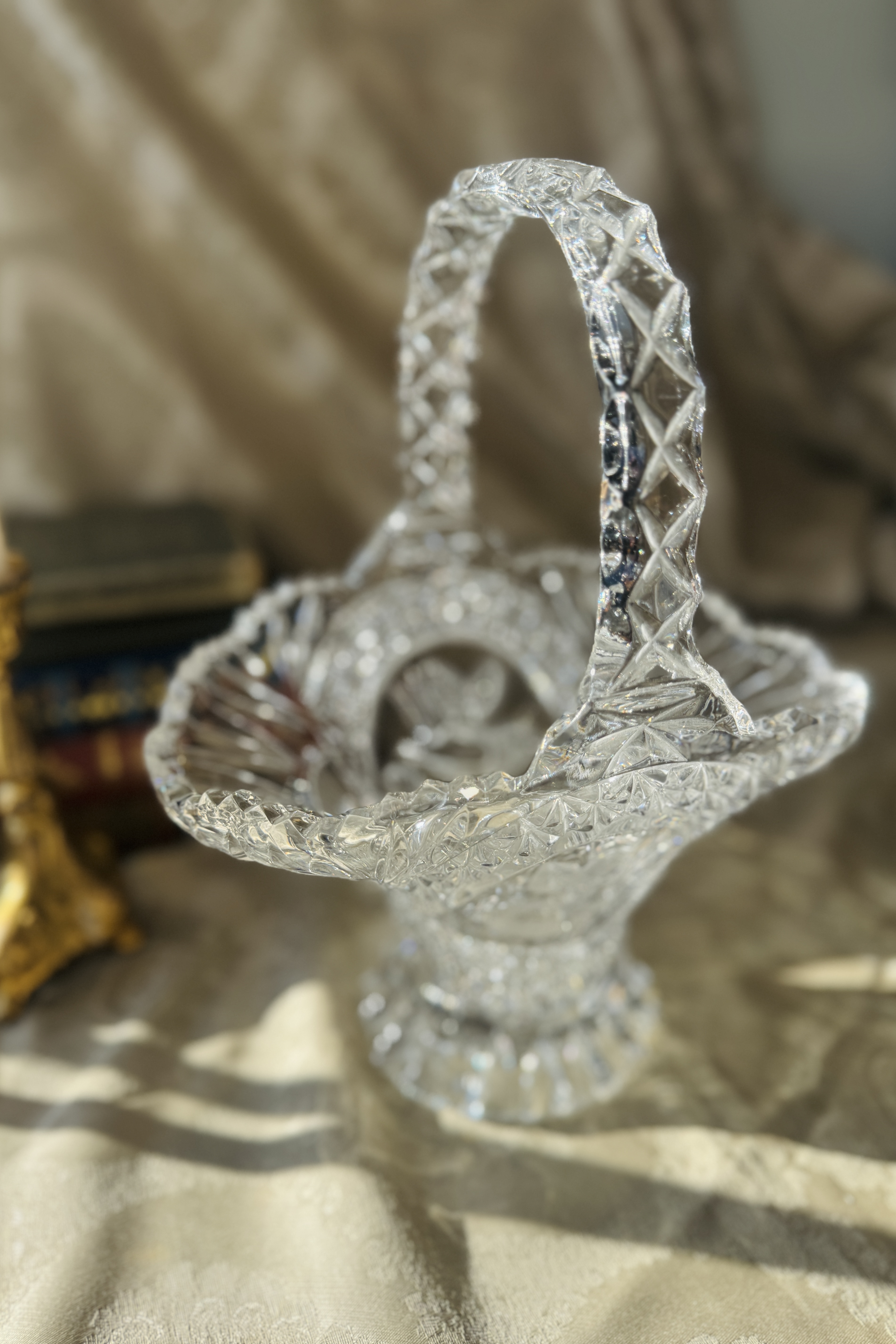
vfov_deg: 71.5
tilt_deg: -22.4
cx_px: 475
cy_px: 673
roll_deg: -0.2
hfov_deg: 51.3
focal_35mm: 25
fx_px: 933
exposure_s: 1/2331
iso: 80
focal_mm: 6.76
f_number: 1.78
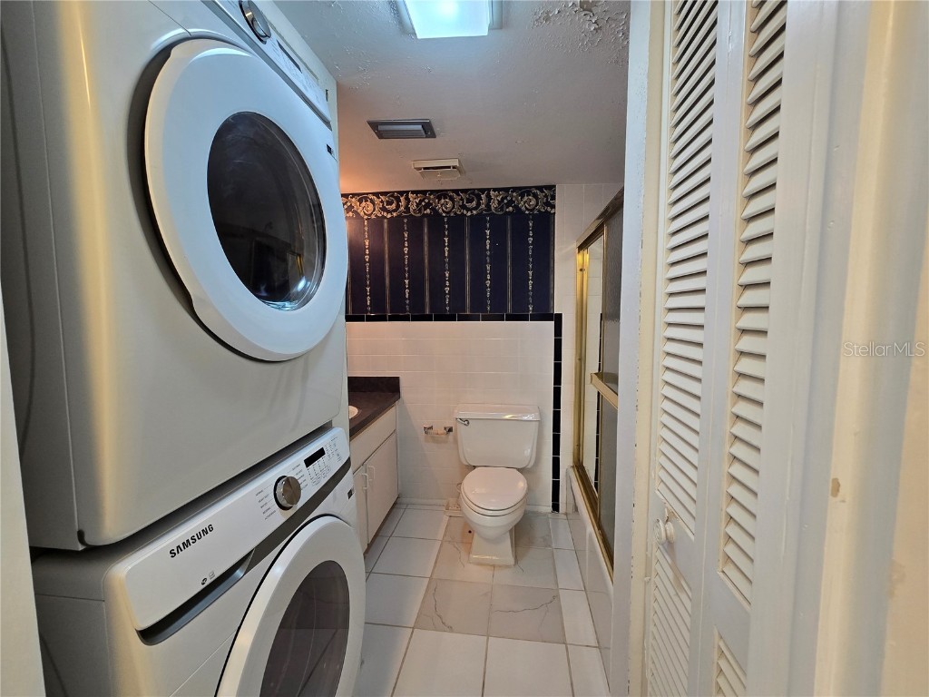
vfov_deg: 89.9
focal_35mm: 13
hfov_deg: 106.2
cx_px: 464
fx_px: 349
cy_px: 348
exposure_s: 1/60
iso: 160
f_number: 2.2
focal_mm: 2.2
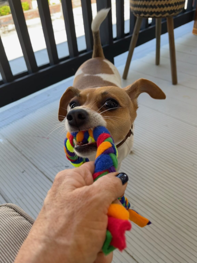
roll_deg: +4.5
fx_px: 197
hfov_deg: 53.1
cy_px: 132
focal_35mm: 26
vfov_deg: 67.3
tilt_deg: -43.2
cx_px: 98
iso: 32
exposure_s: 1/192
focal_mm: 5.1
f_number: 1.6
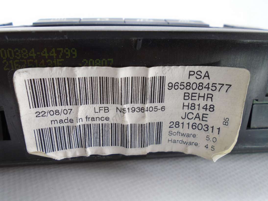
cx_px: 134
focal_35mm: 26
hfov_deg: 67.3
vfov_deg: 53.0
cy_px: 100
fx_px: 201
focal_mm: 4.6
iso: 100
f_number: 3.2
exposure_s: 1/40
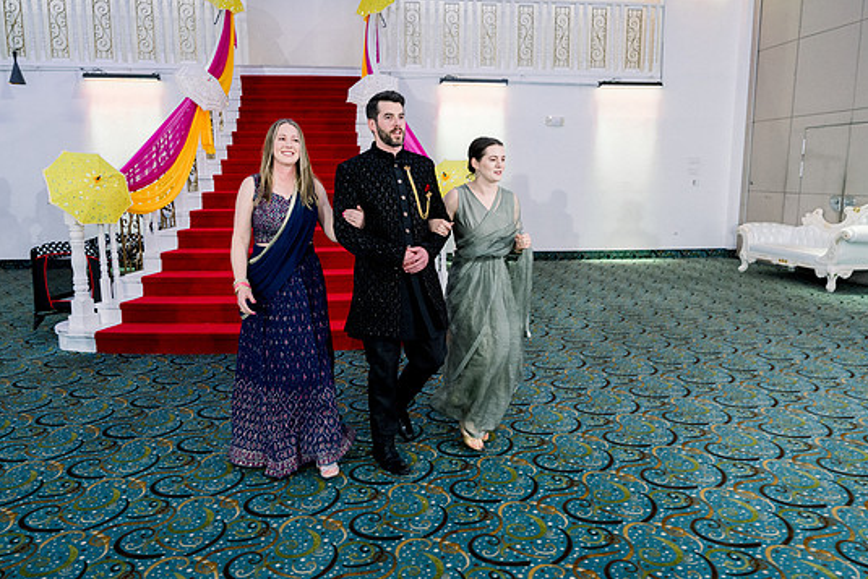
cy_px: 273
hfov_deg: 69.4
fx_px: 627
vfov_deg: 49.6
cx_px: 425
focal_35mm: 26
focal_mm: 24
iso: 2000
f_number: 3.2
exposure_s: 1/125
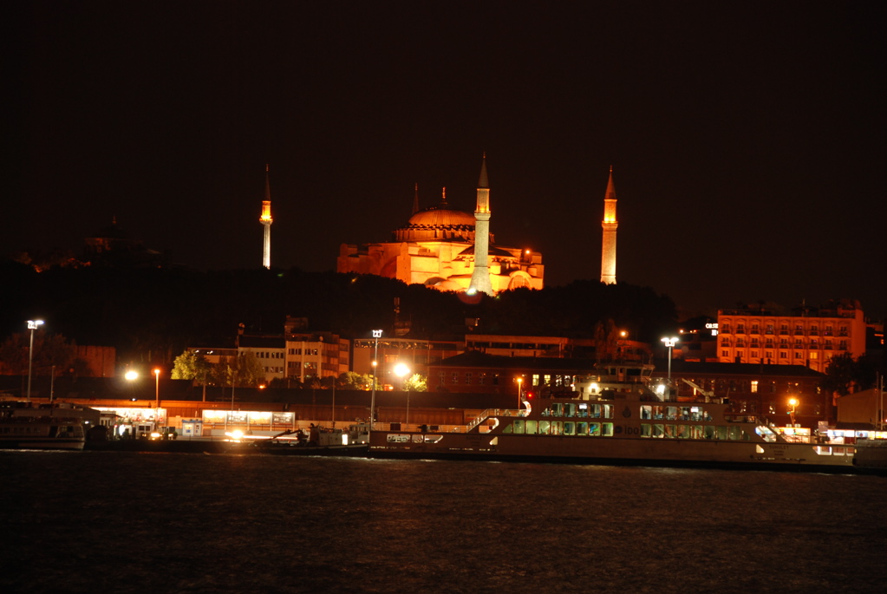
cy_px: 297
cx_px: 444
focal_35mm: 158
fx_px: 3886
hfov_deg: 13.0
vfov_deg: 8.7
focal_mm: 105
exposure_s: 2.5
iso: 200
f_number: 5.6
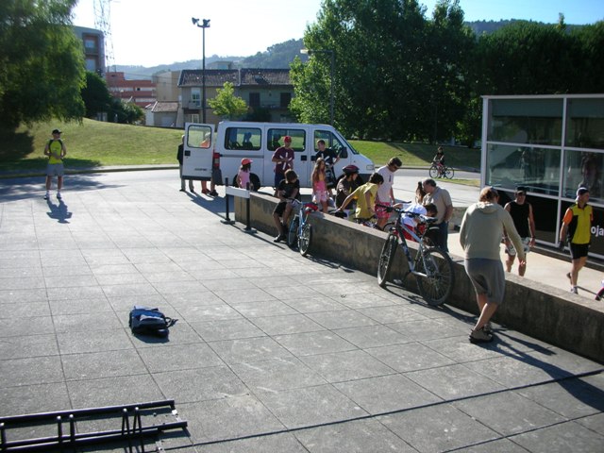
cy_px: 226
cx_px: 302
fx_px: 611
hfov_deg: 52.6
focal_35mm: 35
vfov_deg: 40.7
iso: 50
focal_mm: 5.8
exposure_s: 1/61.8
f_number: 8.5
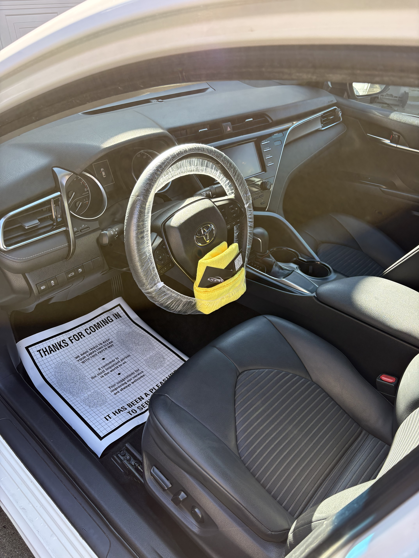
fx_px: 420
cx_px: 210
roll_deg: -0.1
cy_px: 279
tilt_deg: -33.6
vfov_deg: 67.3
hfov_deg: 53.1
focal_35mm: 26
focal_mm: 5.96
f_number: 1.6
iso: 64
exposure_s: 1/243
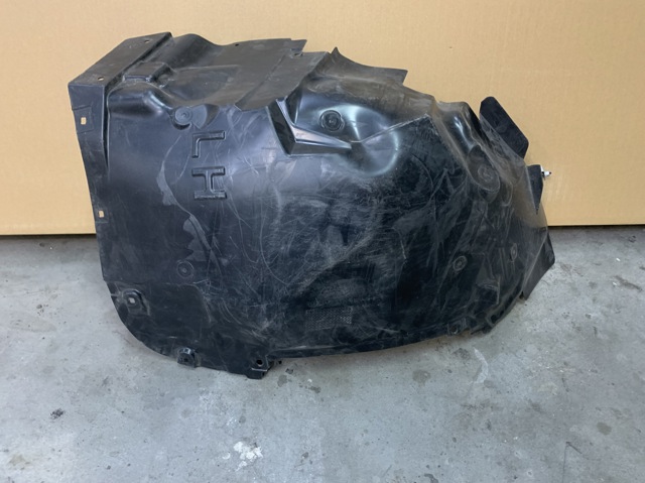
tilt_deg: -40.7
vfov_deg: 53.0
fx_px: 484
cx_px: 322
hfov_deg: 67.3
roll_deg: -2.0
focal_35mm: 26
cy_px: 242
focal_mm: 4.25
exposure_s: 1/25
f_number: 1.8
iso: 320
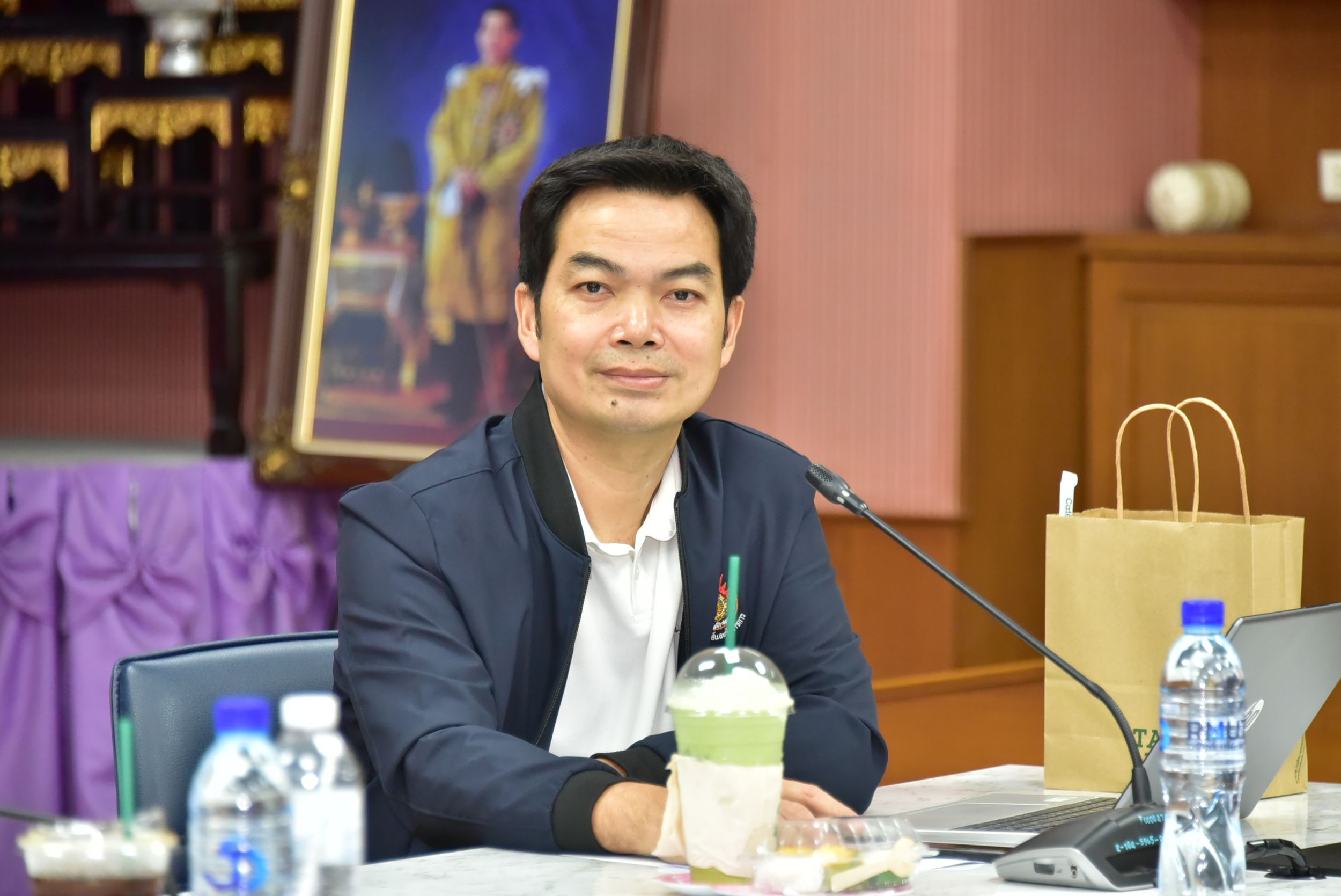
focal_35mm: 200
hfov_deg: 10.3
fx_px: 7453
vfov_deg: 6.9
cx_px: 670
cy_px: 448
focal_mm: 200
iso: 4000
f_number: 5.6
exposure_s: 1/200
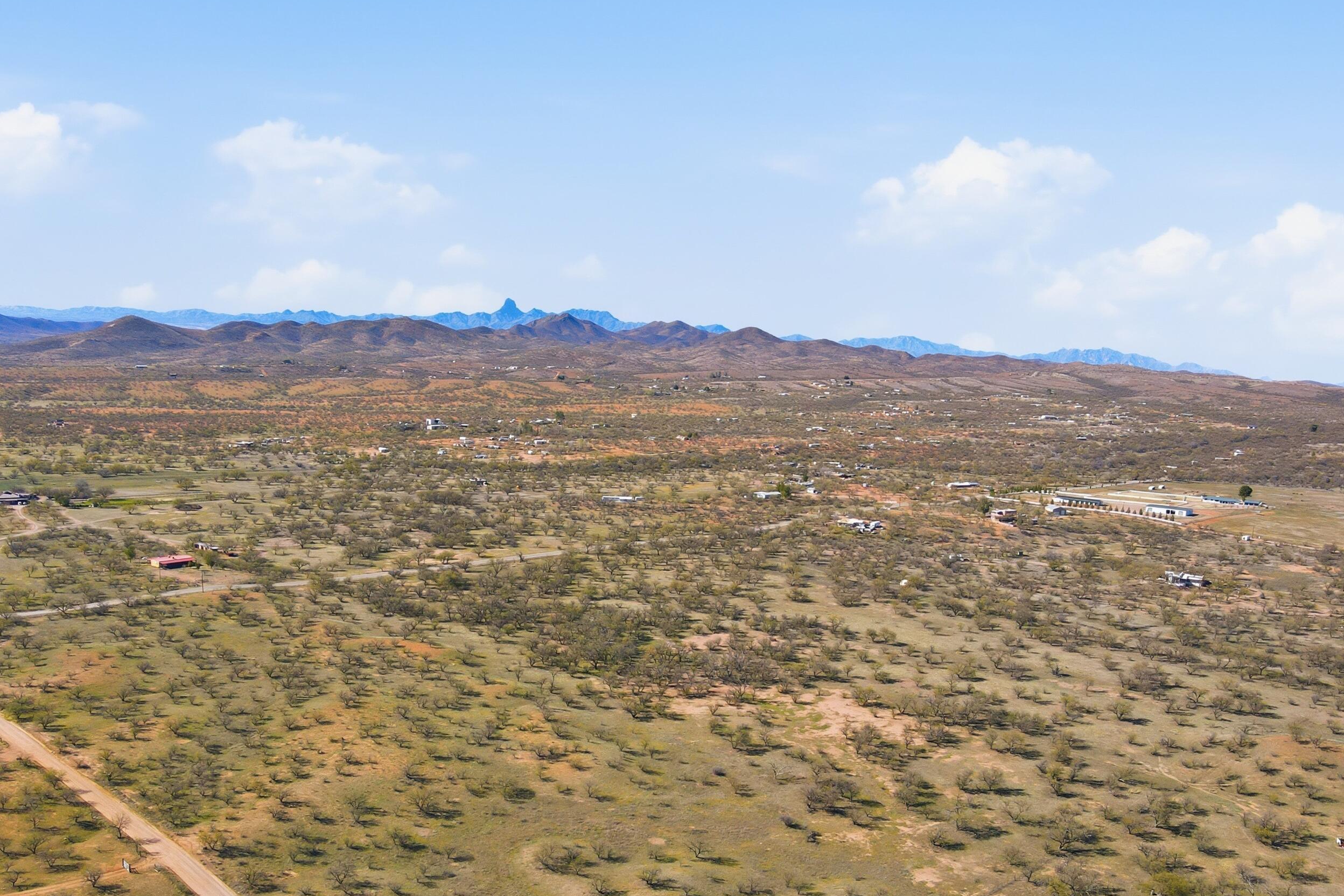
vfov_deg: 43.2
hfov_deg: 61.9
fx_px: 1120
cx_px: 635
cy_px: 573
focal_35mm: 30
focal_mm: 4.5
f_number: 2.8
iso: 100
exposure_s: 1/640
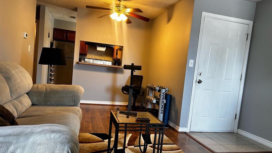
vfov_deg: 40.1
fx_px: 209
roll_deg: -5.9
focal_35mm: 29
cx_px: 139
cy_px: 87
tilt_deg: -4.4
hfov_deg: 66.0
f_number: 1.5
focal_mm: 5.7
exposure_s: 1/60
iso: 125
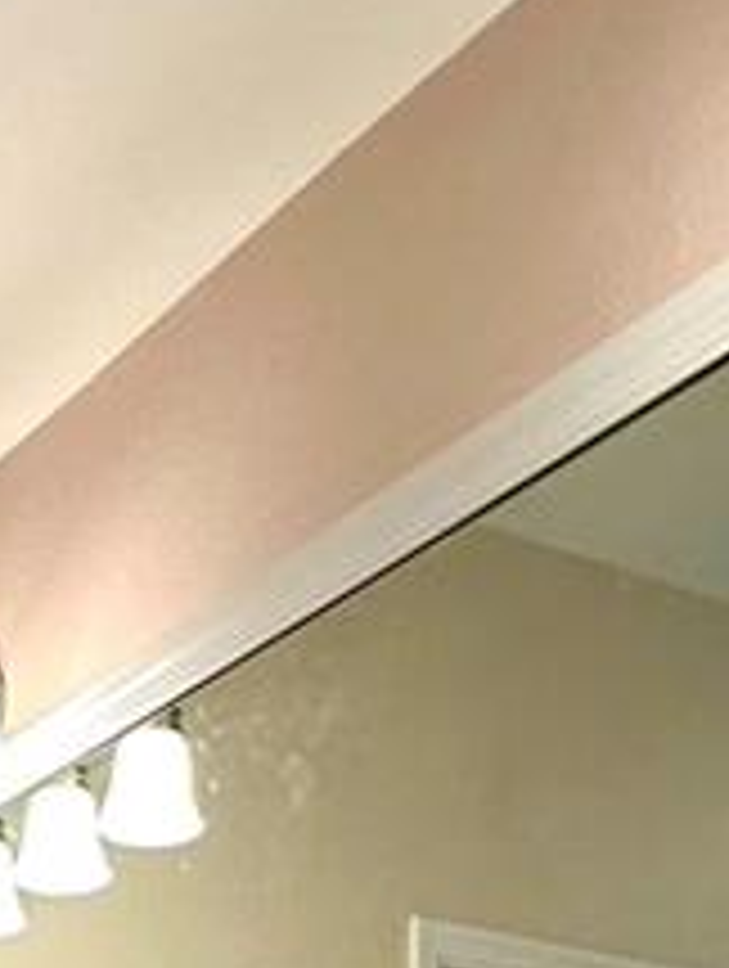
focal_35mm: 78
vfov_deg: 19.3
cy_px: 1706
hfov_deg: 18.1
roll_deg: +0.1
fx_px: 2184
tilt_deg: -2.1
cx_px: -117
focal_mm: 2.22
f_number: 2.2
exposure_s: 1/120
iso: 160
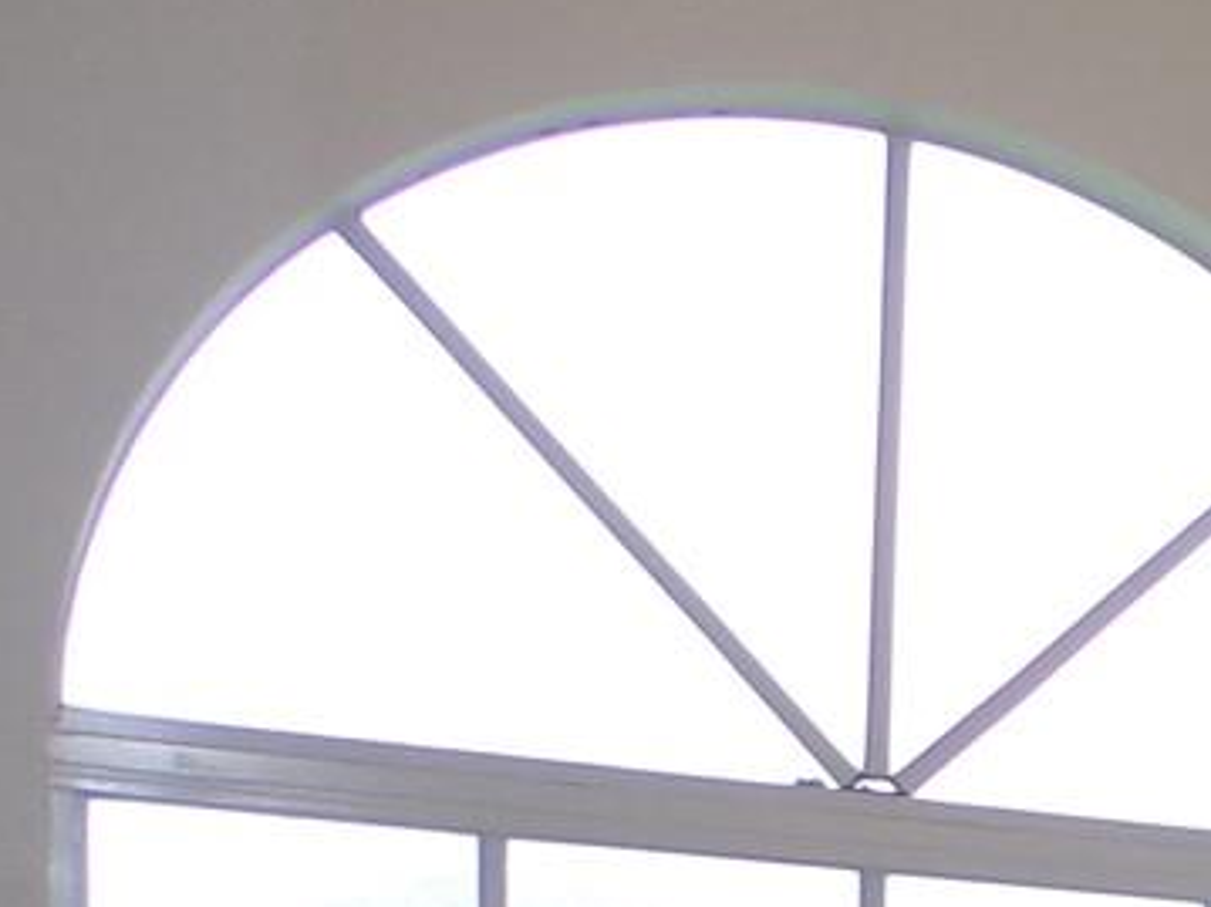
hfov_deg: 14.7
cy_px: 1517
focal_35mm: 107
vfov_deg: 12.8
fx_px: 3742
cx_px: 2510
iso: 100
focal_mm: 4.3
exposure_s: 1/70
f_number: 3
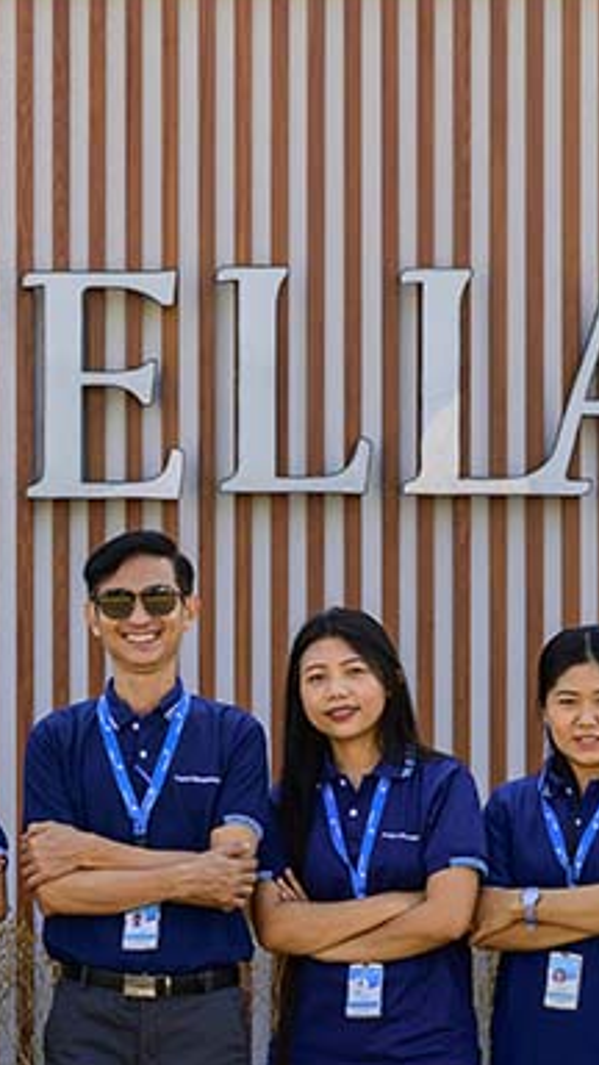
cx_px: 183
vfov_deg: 16.3
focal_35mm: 131
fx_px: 3699
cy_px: 810
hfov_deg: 9.2
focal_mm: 50
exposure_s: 1/250
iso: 160
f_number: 5
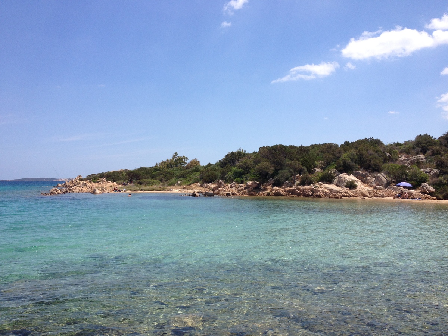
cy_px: 168
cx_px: 224
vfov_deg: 40.7
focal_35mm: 35
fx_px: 453
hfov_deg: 52.6
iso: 50
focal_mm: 4.28
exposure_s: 1/1972
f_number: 2.4
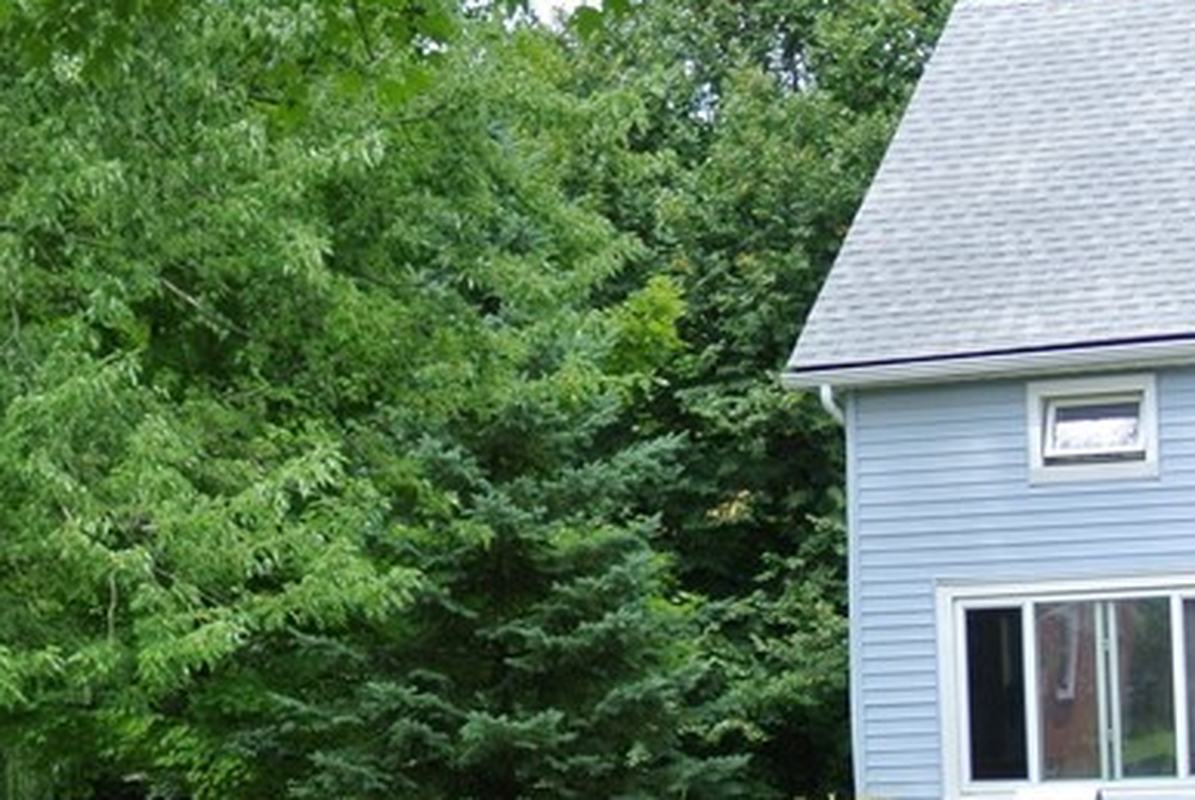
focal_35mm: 123
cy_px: 686
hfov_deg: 16.5
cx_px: 236
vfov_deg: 11.1
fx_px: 4087
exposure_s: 1/200
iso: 100
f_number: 4.2
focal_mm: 16.3
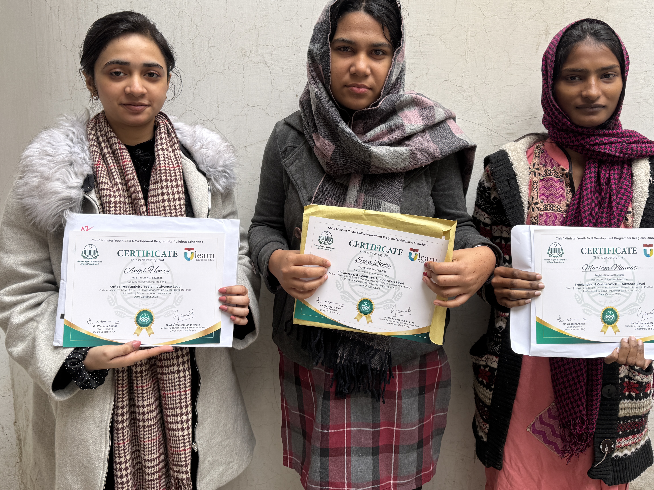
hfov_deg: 59.9
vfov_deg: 46.6
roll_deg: -1.2
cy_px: 203
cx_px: 346
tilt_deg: -11.2
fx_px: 567
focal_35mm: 30
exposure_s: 1/243
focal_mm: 6.76
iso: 64
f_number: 1.78
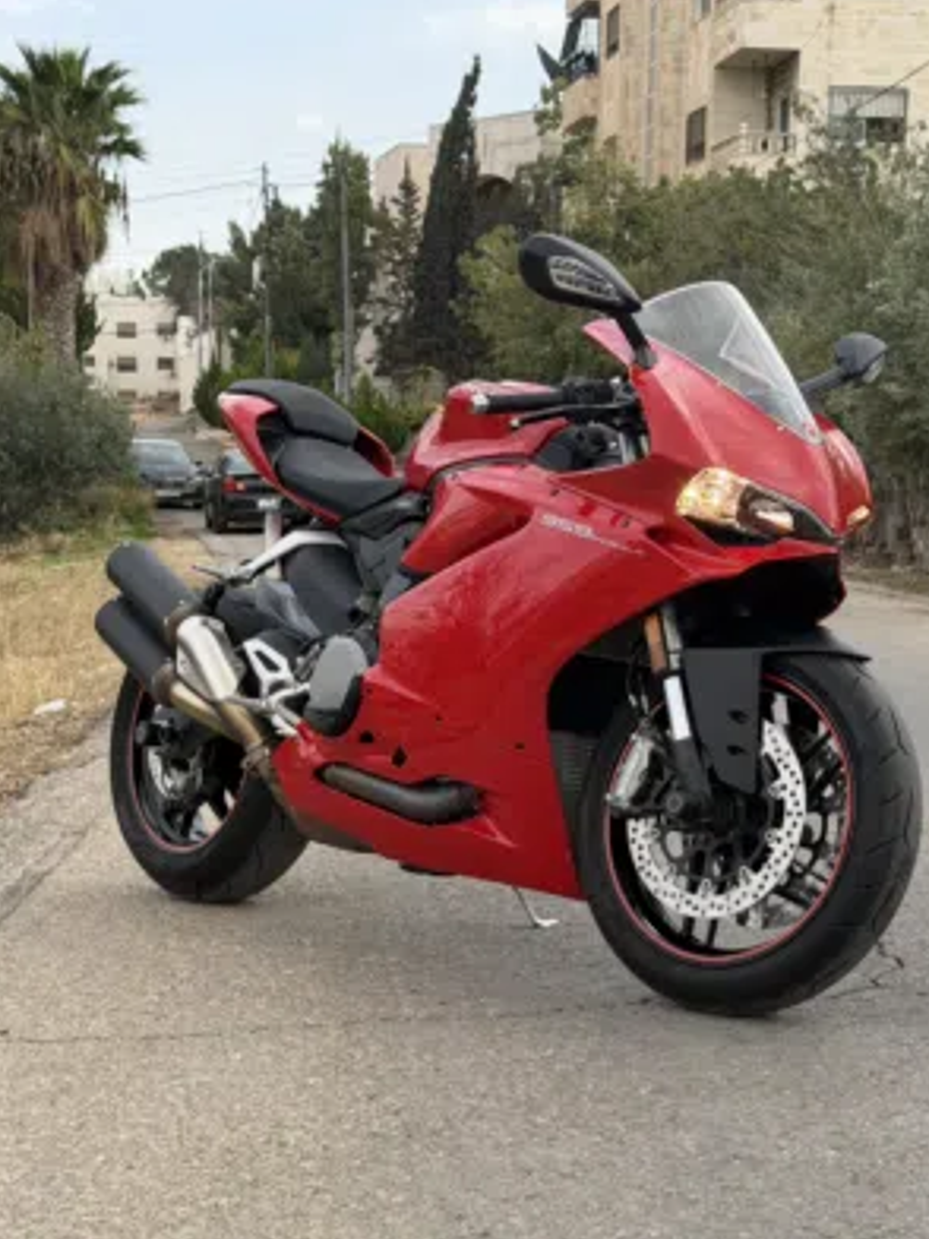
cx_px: 468
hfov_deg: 29.7
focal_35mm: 49
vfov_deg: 38.9
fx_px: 1753
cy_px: 616
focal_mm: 6.76
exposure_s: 1/1353
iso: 80
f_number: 1.78
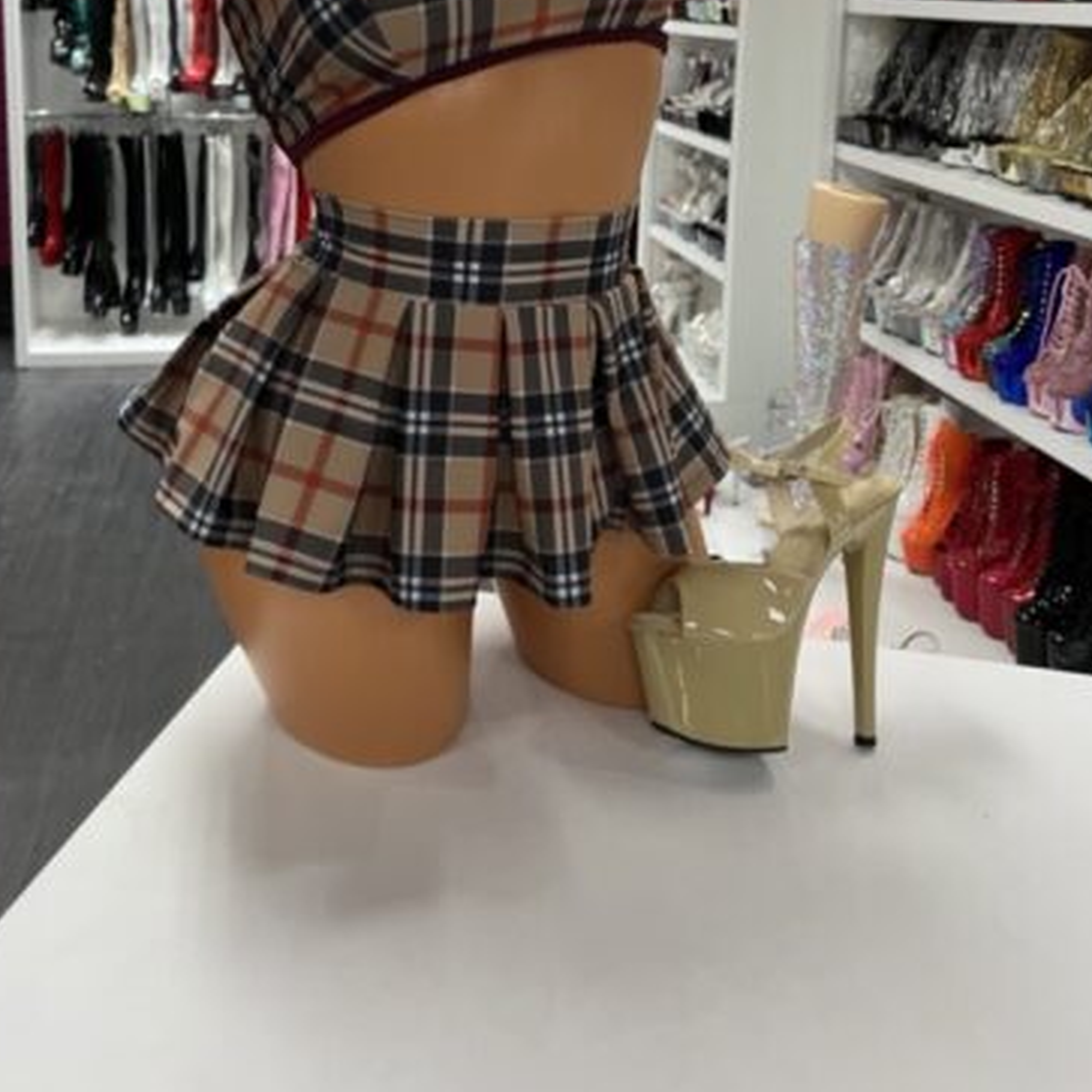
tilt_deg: -10.8
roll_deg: +0.2
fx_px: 1356
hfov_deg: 43.8
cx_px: 490
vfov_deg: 42.0
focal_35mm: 38
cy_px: 229
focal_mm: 5.7
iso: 100
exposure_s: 1/60
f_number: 1.5
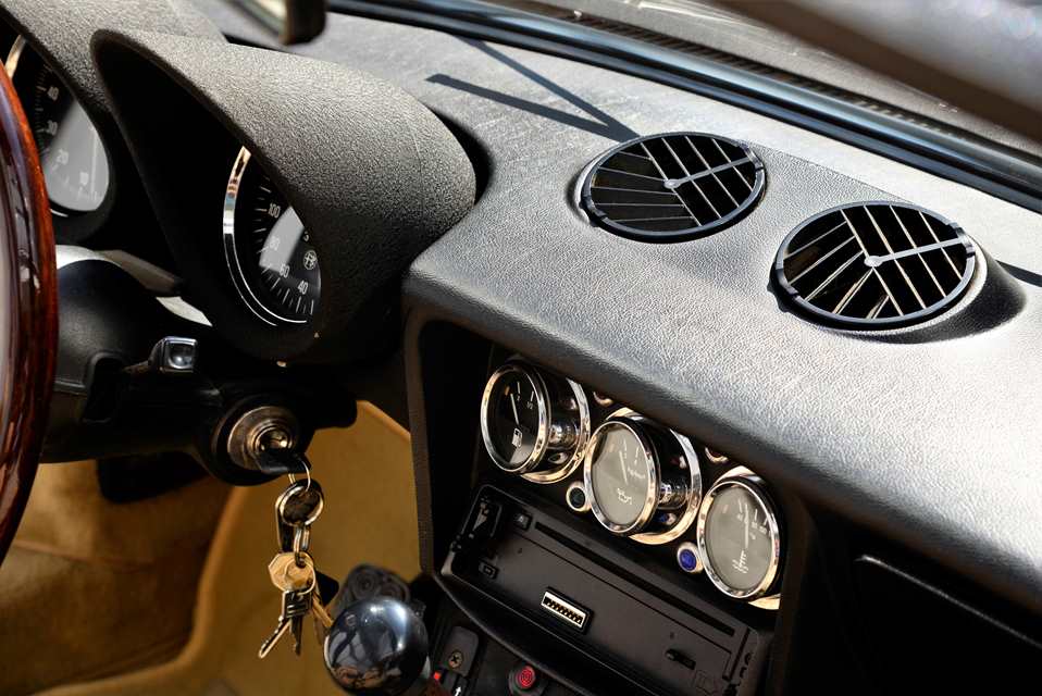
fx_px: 2491
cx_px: 521
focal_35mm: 86
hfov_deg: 23.6
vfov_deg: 15.9
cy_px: 348
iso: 125
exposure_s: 1/125
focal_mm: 86
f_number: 8
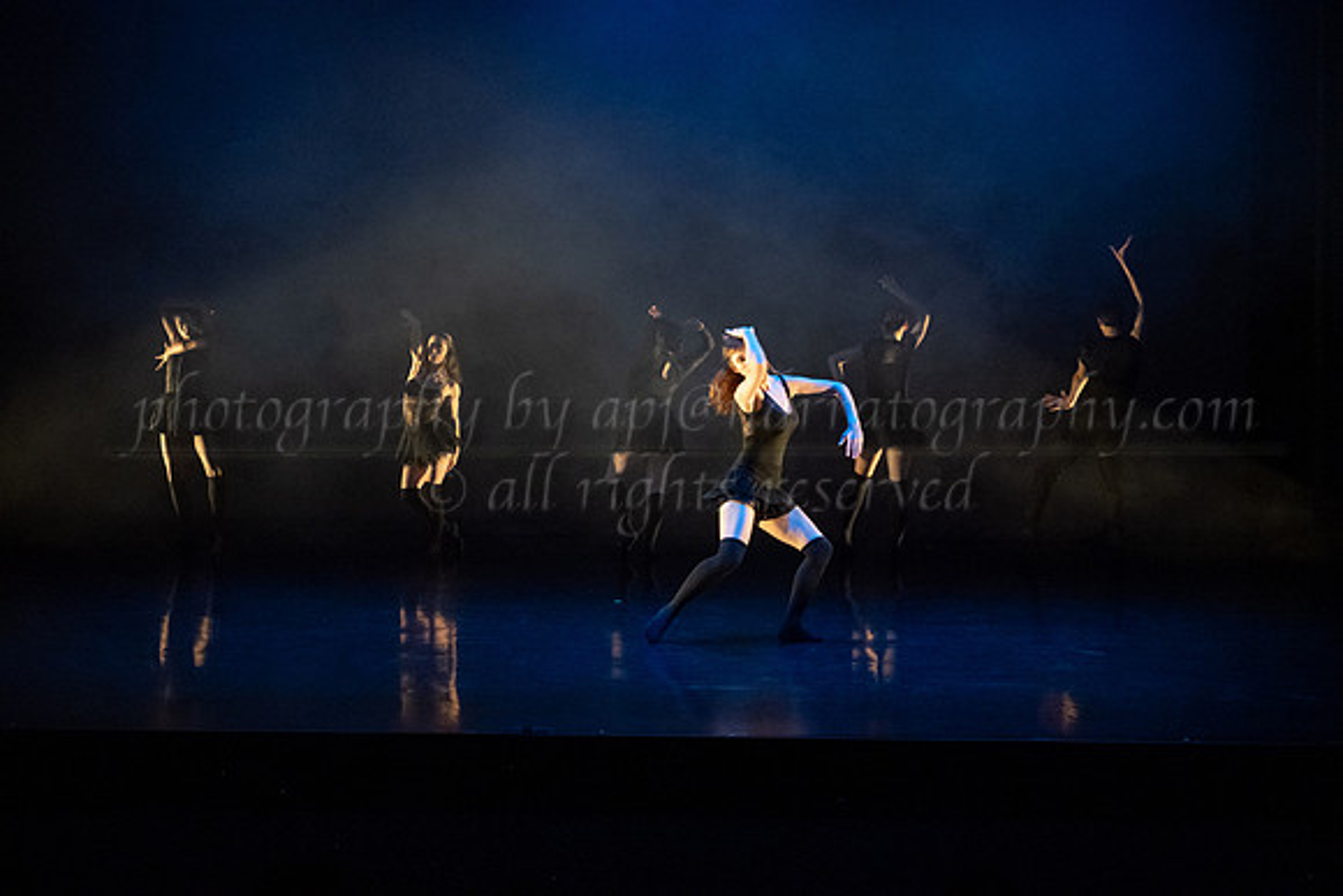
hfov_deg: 27.0
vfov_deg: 18.2
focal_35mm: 75
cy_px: 448
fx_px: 2798
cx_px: 672
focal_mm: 75
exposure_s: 1/320
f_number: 2.8
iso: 4000
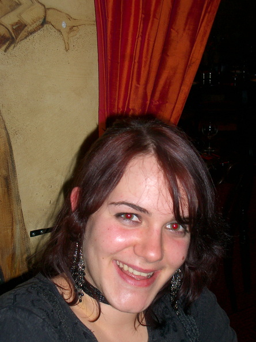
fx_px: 612
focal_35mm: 62
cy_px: 171
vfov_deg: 31.2
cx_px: 128
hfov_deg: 23.6
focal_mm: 10.2
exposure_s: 1/40
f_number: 3.5
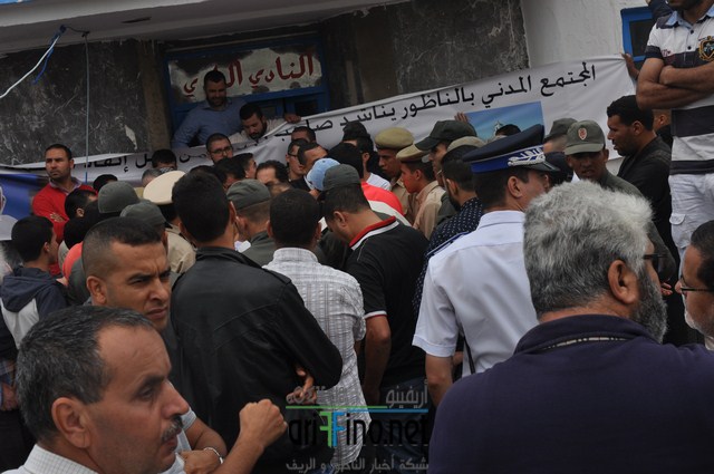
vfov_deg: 26.4
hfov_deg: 38.9
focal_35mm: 51
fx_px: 1010
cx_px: 357
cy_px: 237
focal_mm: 34
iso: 200
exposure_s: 1/320
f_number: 9
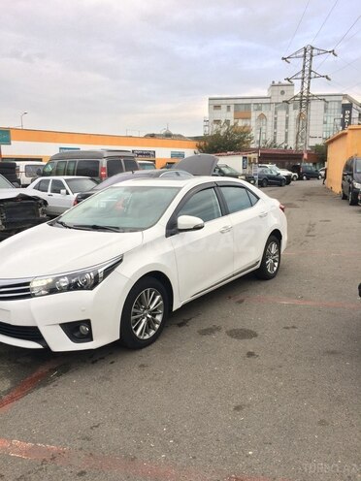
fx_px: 403
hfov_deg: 48.2
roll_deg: +1.0
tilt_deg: -9.9
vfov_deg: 61.7
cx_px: 180
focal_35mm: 29
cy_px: 240
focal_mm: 4.15
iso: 50
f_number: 2.2
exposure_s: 1/50
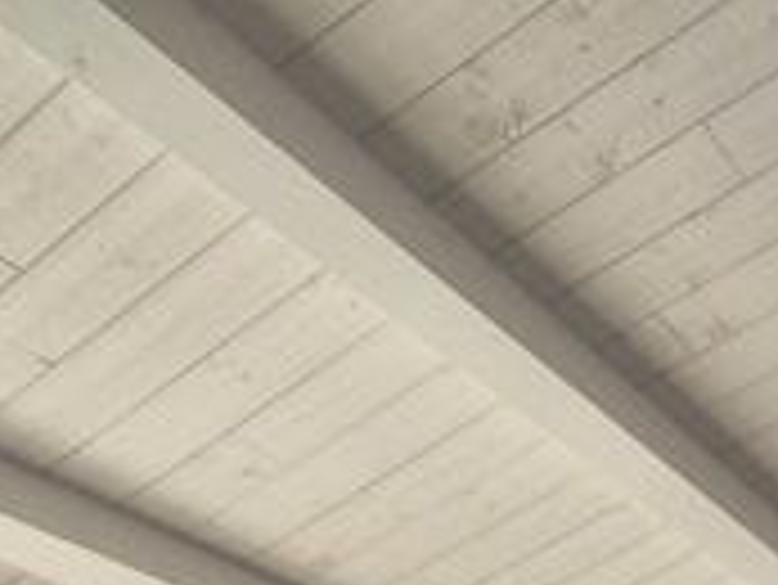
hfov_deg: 29.1
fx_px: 1349
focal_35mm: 60
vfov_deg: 15.6
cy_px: 1341
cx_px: 854
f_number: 2.2
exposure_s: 1/718
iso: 80
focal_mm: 2.2
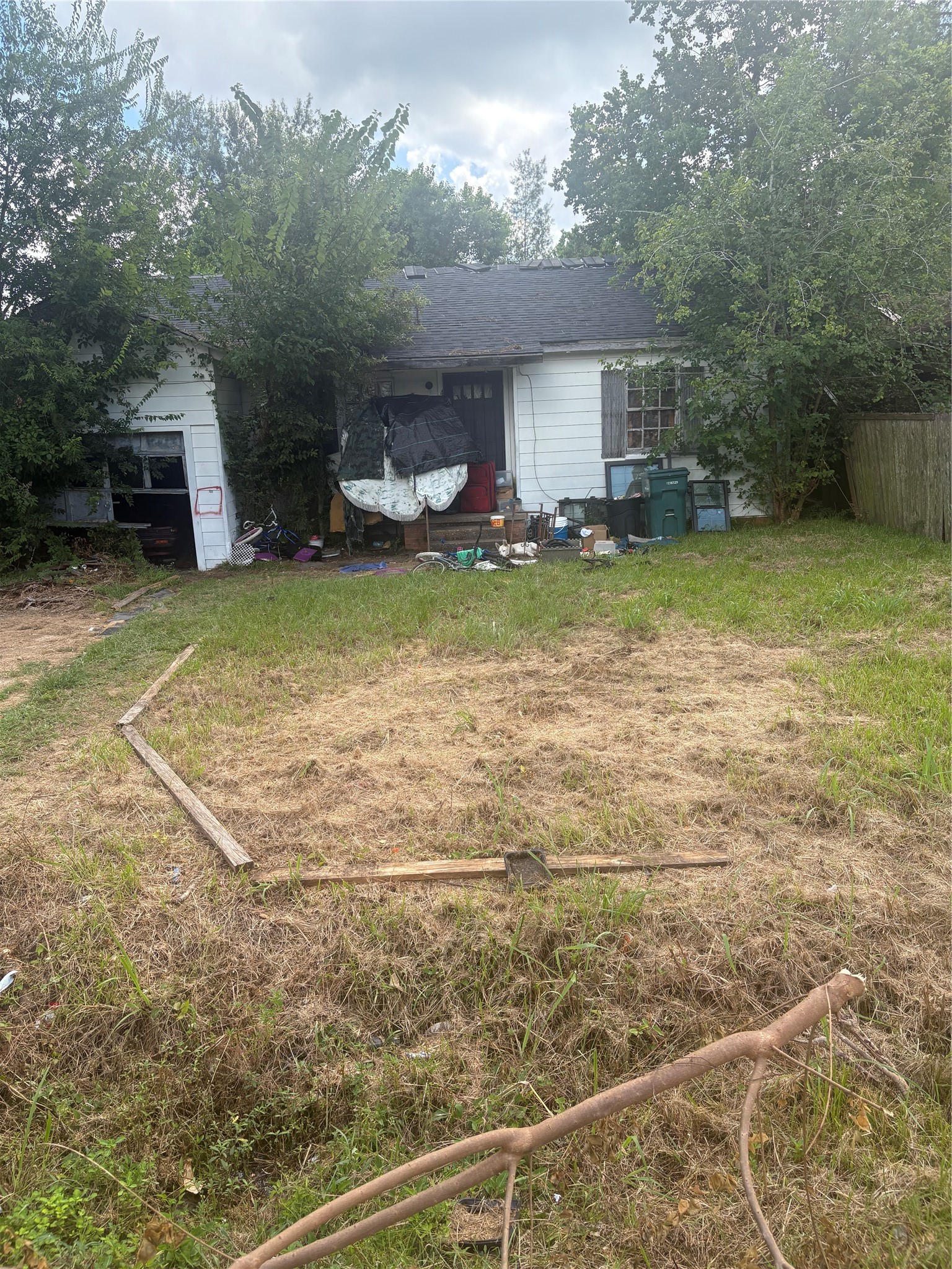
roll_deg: +0.6
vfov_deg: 67.3
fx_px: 953
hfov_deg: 53.1
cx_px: 476
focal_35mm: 26
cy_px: 634
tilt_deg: -11.2
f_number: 1.6
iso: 64
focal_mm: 5.96
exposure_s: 1/1064
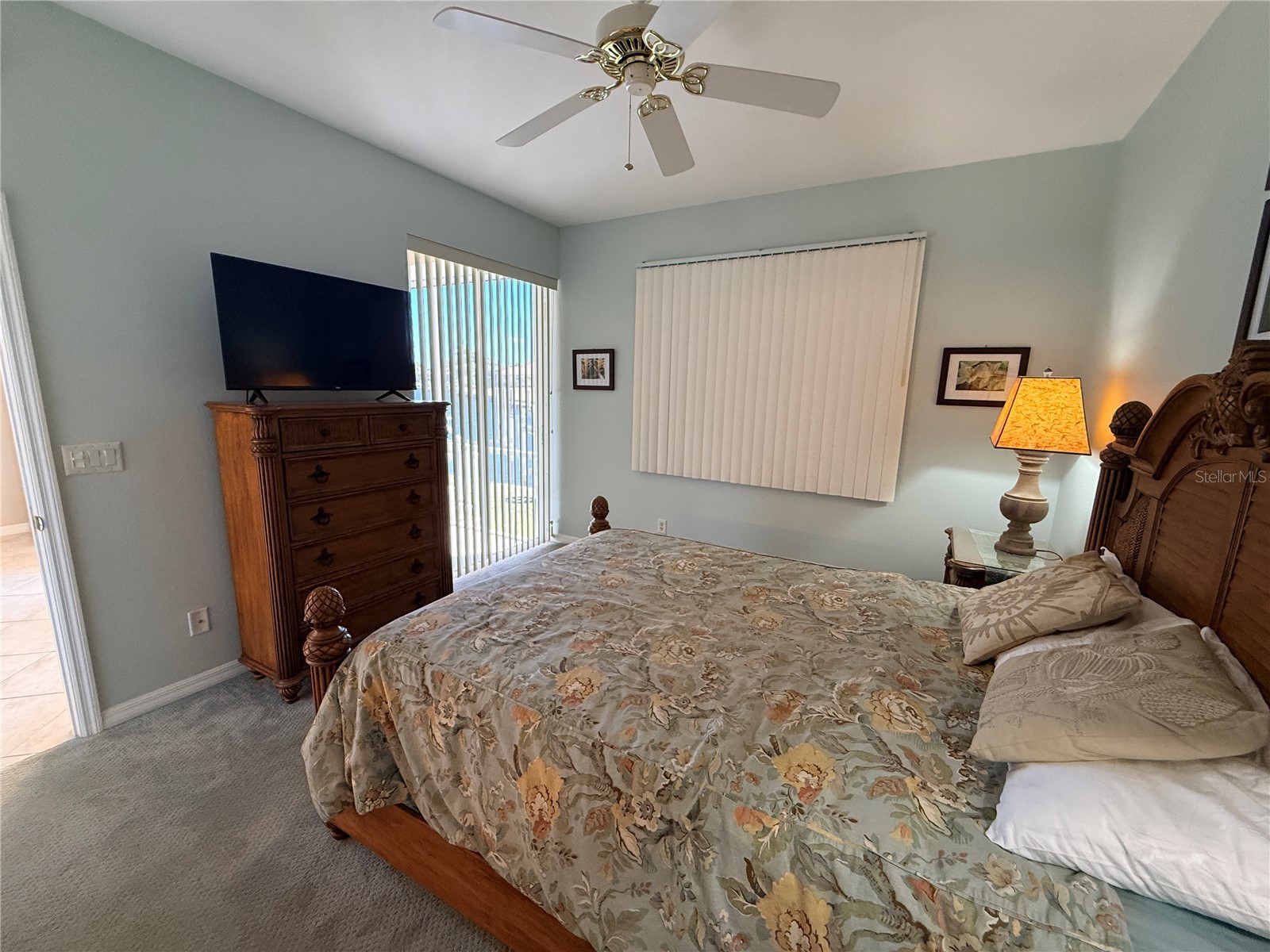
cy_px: 476
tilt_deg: -9.9
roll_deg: -1.6
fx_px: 514
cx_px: 635
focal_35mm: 14
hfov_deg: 102.1
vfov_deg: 85.7
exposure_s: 1/120
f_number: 2.2
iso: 320
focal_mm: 2.22
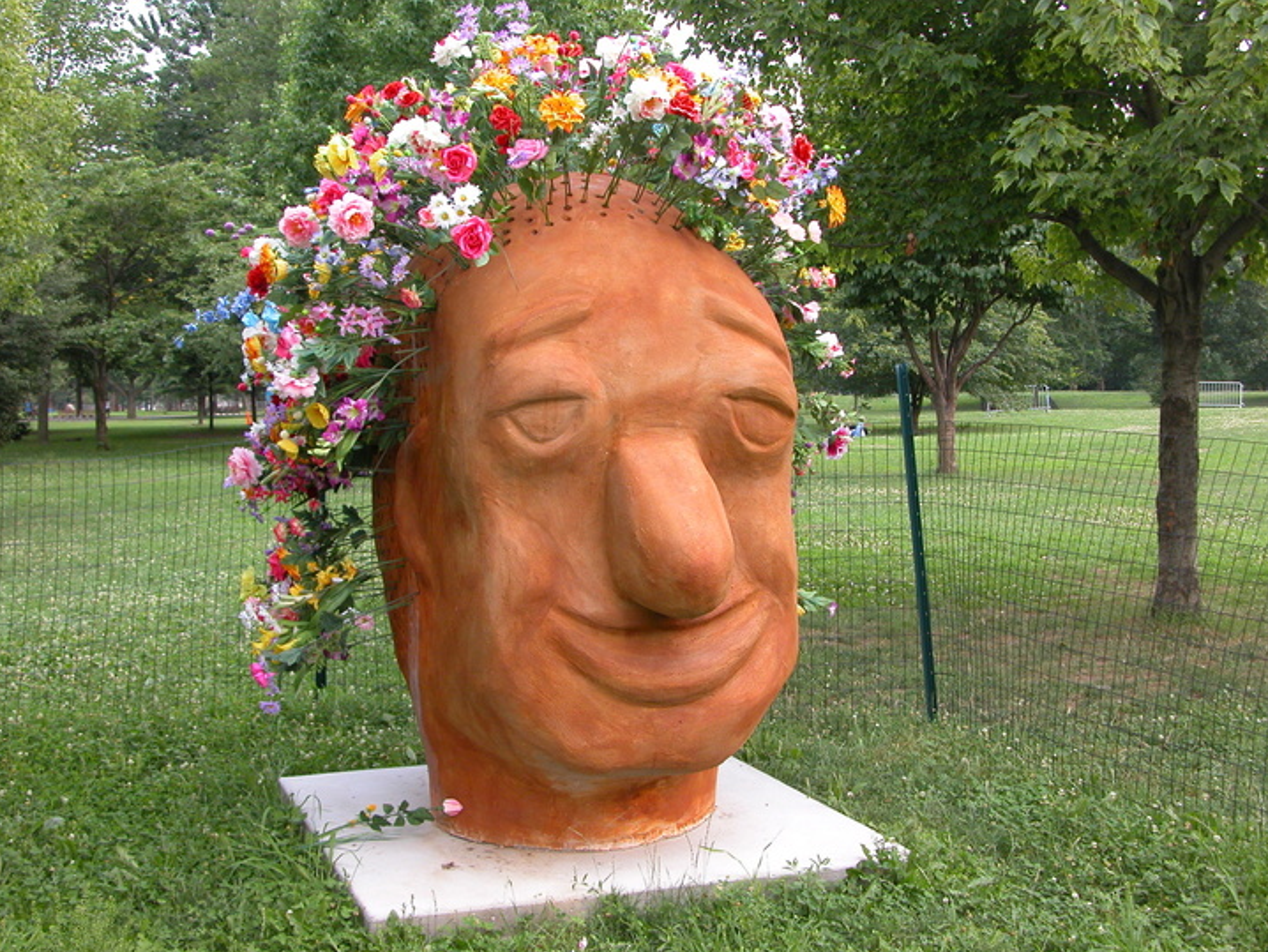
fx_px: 1576
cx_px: 606
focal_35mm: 43
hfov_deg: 43.8
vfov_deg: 33.6
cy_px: 479
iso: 100
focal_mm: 10
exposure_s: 1/118
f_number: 3.2
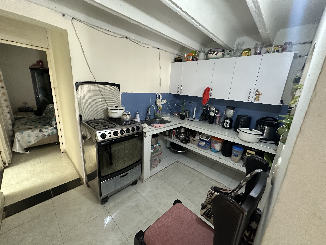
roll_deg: -3.4
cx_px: 163
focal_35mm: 14
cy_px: 122
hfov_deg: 102.1
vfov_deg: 85.7
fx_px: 132
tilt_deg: -15.1
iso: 640
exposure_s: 1/60
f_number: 2.2
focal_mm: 2.22
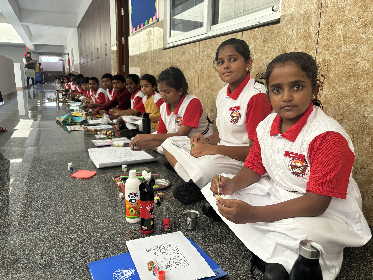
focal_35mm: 26
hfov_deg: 67.3
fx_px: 280
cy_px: 140
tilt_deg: -11.9
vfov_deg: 53.1
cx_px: 186
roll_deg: -1.2
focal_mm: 5.96
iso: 125
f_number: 1.6
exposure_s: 1/120
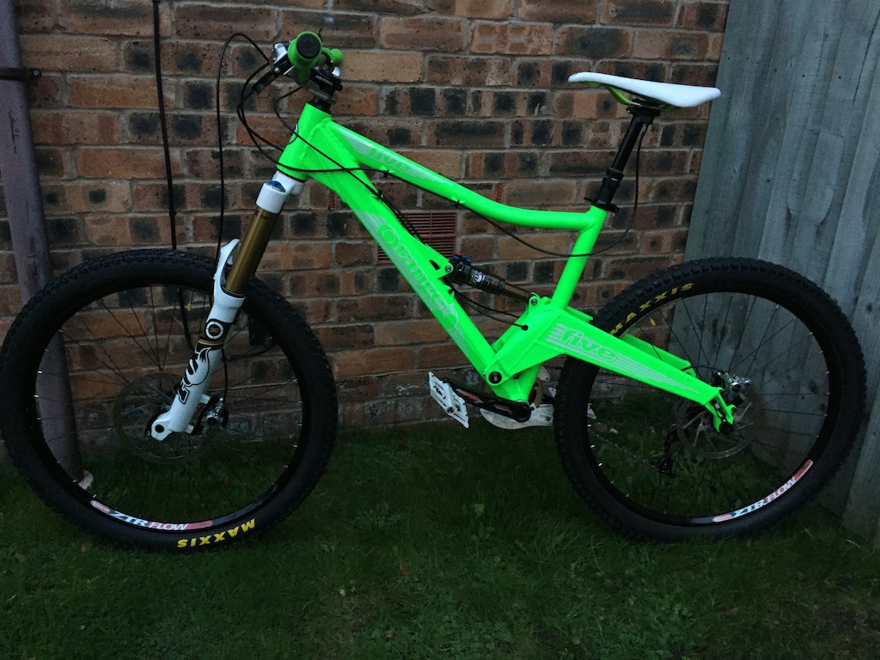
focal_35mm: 29
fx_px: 737
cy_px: 330
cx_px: 440
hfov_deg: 61.7
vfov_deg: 48.2
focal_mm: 4.15
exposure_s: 1/24
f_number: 2.2
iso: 250
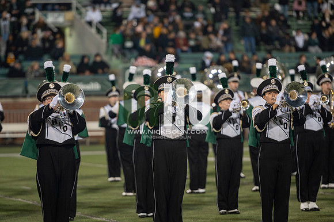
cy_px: 111
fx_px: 1854
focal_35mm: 200
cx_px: 167
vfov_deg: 6.9
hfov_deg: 10.3
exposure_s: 1/500
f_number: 2.8
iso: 1000
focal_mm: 200
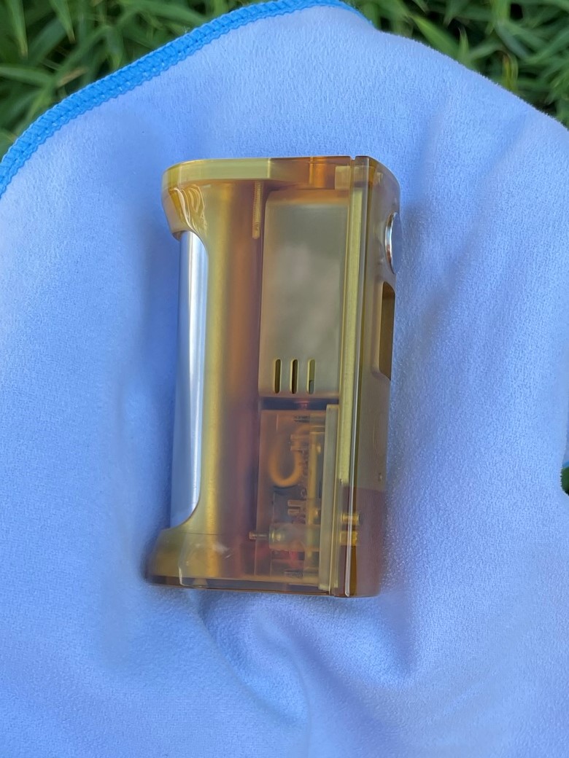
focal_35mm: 26
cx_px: 284
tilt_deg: -59.3
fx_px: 570
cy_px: 379
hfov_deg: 53.1
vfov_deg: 67.3
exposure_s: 1/729
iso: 32
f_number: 1.6
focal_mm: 4.2
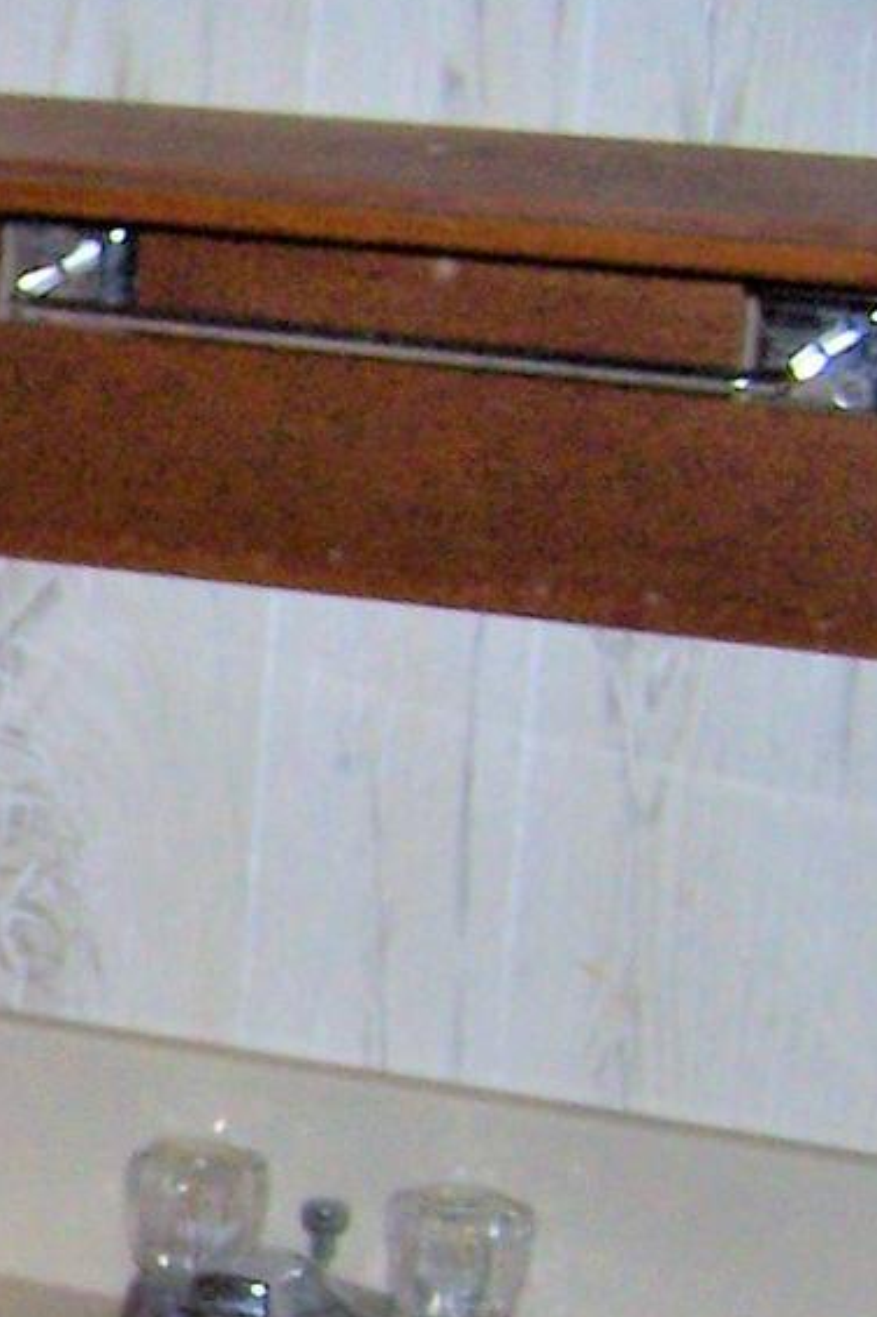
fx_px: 5228
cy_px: 952
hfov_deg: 8.9
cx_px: -1015
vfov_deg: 14.3
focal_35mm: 143
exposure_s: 1/60
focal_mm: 6.3
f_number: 2.8
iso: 140
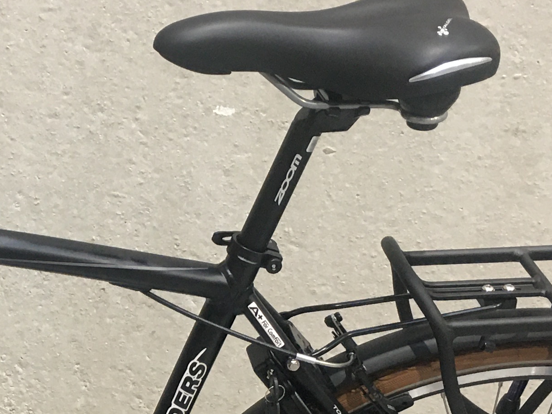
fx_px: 1531
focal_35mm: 96
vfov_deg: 15.2
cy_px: 401
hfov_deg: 19.7
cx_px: -33
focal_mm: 4.15
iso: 64
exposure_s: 1/17
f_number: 2.2
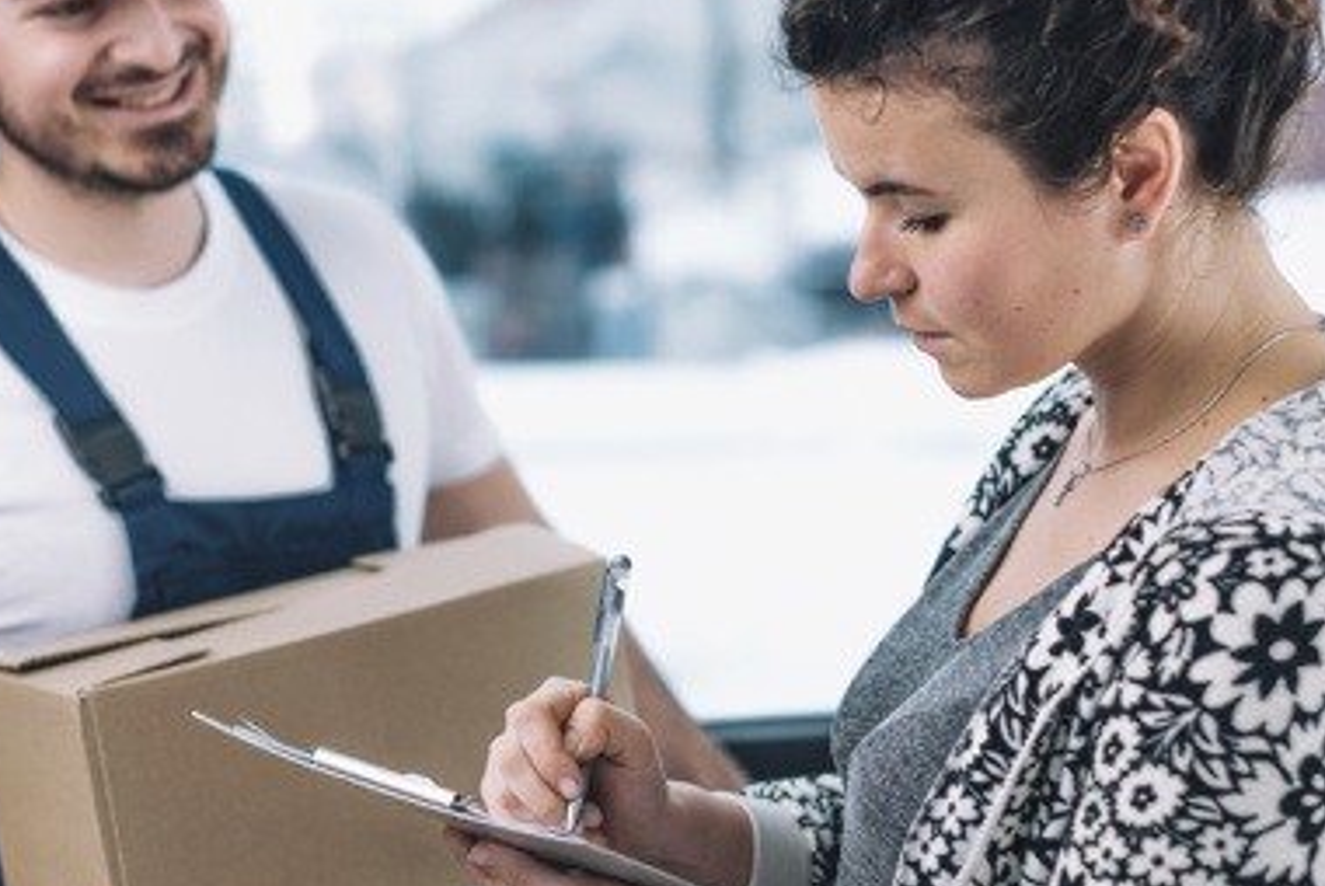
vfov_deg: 16.7
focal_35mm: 82
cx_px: 474
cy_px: 455
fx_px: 3020
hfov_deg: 24.7
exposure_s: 1/160
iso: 50
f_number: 2.5
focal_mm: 50
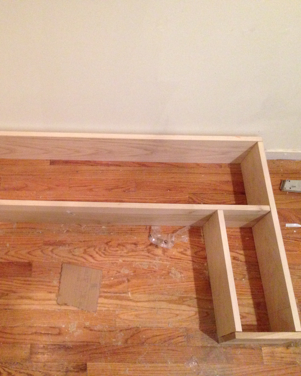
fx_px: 479
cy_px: 188
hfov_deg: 34.3
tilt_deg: -66.1
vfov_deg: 42.9
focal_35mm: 43
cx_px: 84
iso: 500
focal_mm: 4.12
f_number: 2.4
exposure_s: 1/15
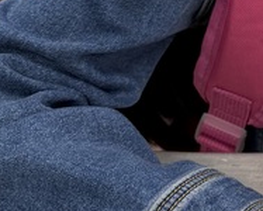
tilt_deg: -33.7
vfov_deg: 11.8
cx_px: 505
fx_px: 997
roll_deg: -2.7
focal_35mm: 128
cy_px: -41
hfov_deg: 13.2
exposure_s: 1/60
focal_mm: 6.76
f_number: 1.78
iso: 160
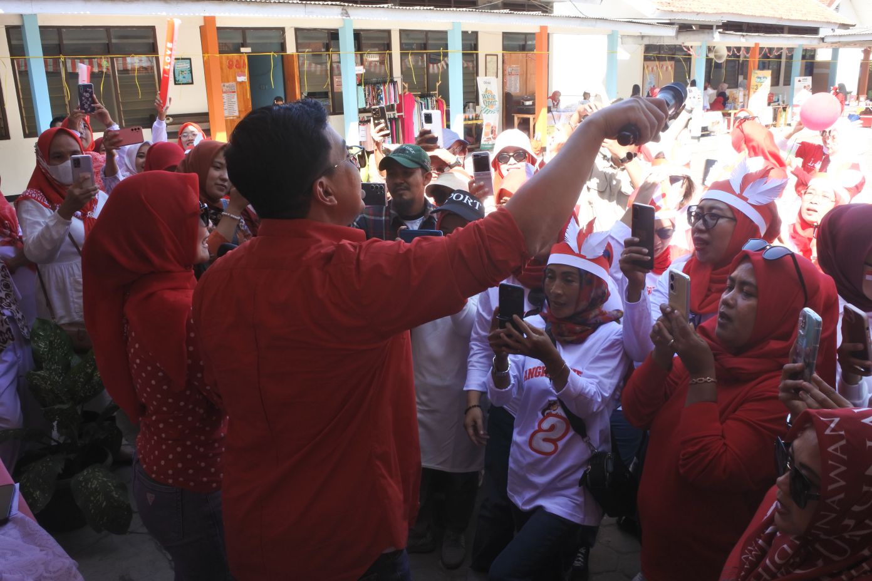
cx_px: 436
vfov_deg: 43.6
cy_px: 290
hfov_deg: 61.9
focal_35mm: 30
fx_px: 727
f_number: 7.1
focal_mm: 11.4
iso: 360
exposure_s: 1/125
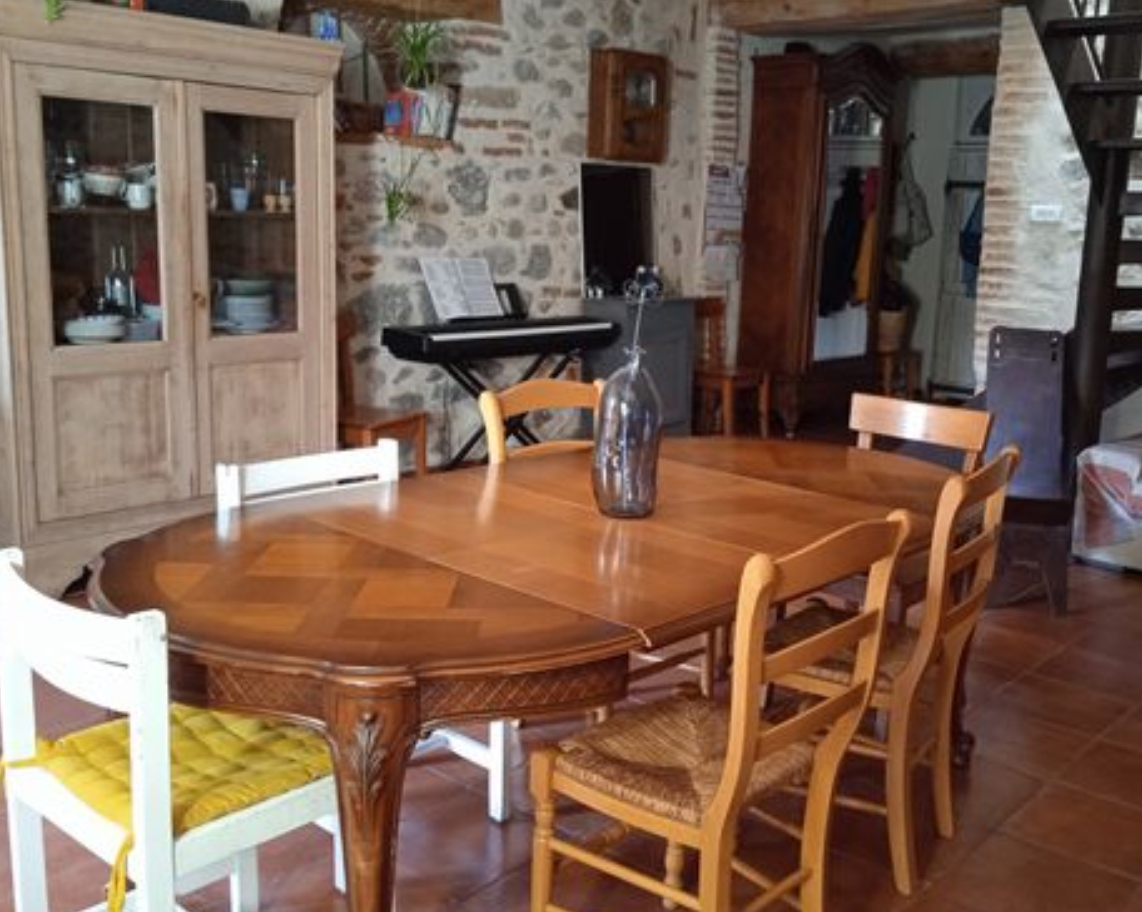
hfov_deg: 50.1
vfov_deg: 41.1
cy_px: 464
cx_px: 656
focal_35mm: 36
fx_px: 1216
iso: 758
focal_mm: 3.43
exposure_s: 1/20
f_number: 2.2
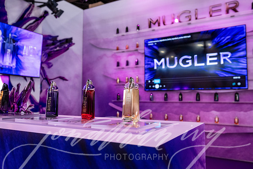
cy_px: 84
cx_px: 126
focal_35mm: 30
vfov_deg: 43.6
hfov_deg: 61.9
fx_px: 211
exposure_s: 1/100
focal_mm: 30
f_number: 5.6
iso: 2000
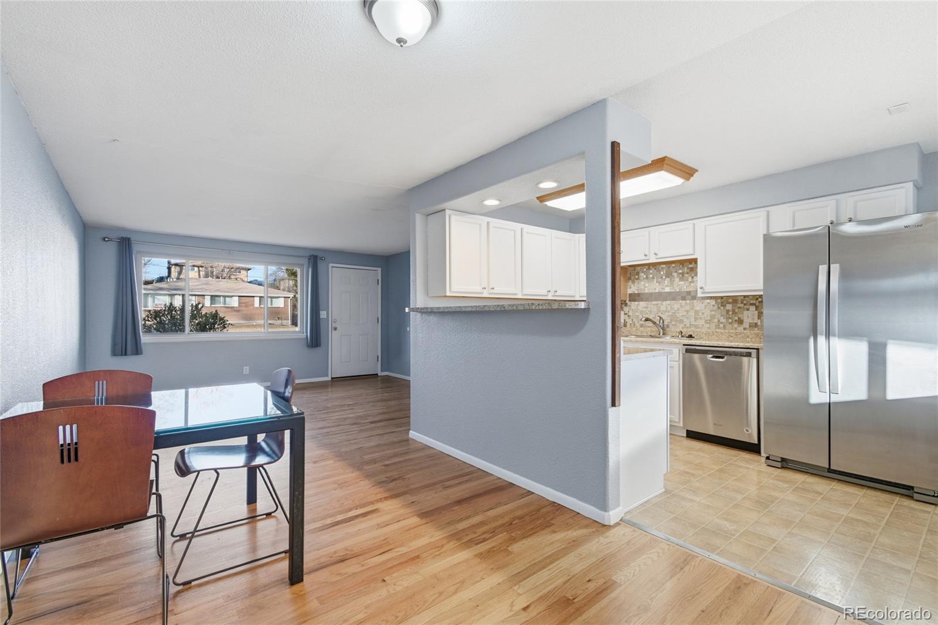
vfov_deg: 77.3
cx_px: 469
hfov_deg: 100.4
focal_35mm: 15
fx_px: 391
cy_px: 312
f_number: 8
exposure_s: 1/500
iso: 400
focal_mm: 10
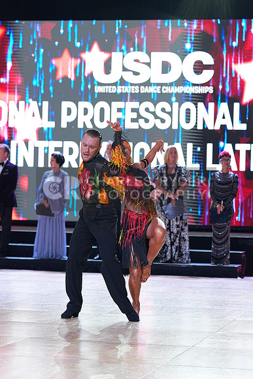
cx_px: 126
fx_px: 1201
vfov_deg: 17.9
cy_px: 190
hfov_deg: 12.0
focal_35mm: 114
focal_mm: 114
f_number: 4
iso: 1600
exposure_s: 1/400
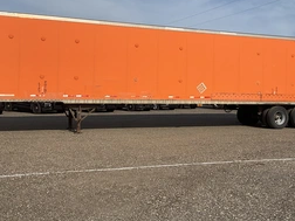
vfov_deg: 31.4
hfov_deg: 41.1
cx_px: 169
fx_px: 392
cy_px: 83
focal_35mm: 46
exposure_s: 1/2320
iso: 25
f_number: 1.8
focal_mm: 3
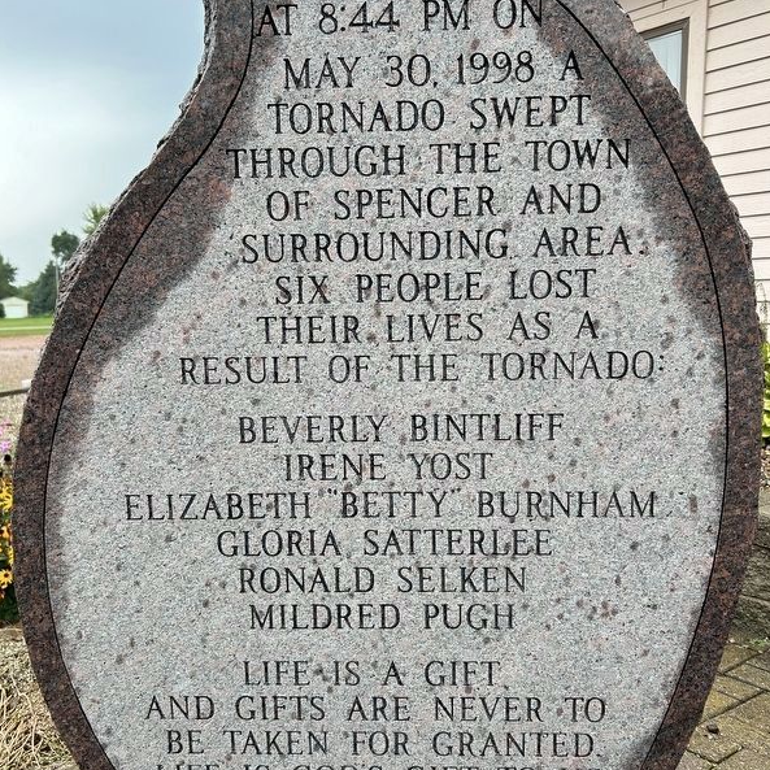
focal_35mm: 31
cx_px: 386
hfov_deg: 52.5
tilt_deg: -5.8
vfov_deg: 52.5
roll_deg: -0.3
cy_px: 391
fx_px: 780
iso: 40
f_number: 1.5
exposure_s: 1/281
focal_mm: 5.7
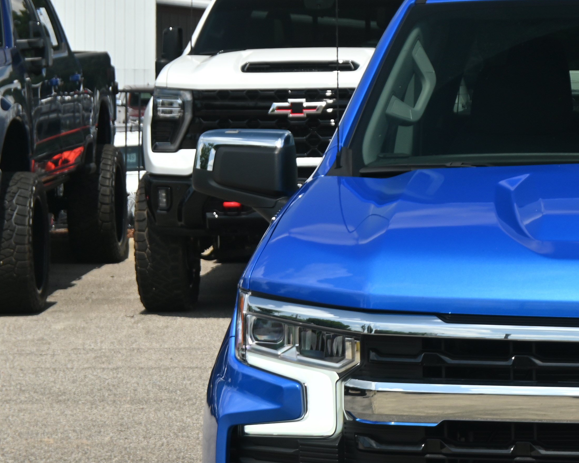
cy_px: 374
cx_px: 675
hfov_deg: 10.7
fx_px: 3033
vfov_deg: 8.7
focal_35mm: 177
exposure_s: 1/320
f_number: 6.3
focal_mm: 50
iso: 100
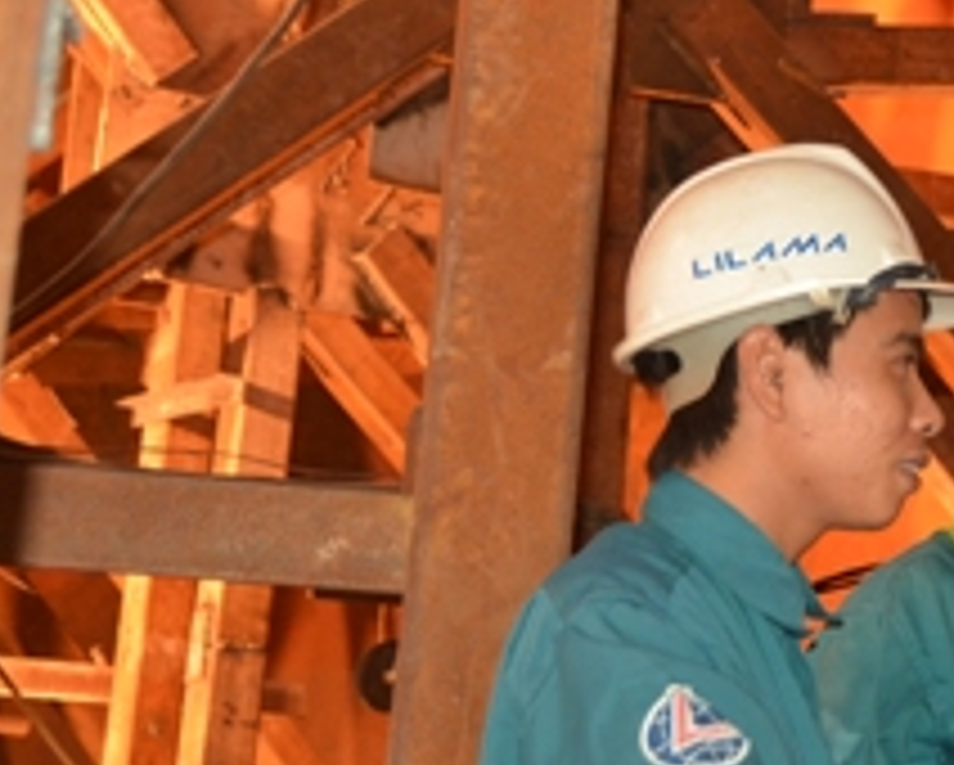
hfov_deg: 18.5
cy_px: 220
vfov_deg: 15.7
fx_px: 2770
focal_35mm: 98
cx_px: 1152
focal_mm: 28
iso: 1000
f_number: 4
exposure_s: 1/30
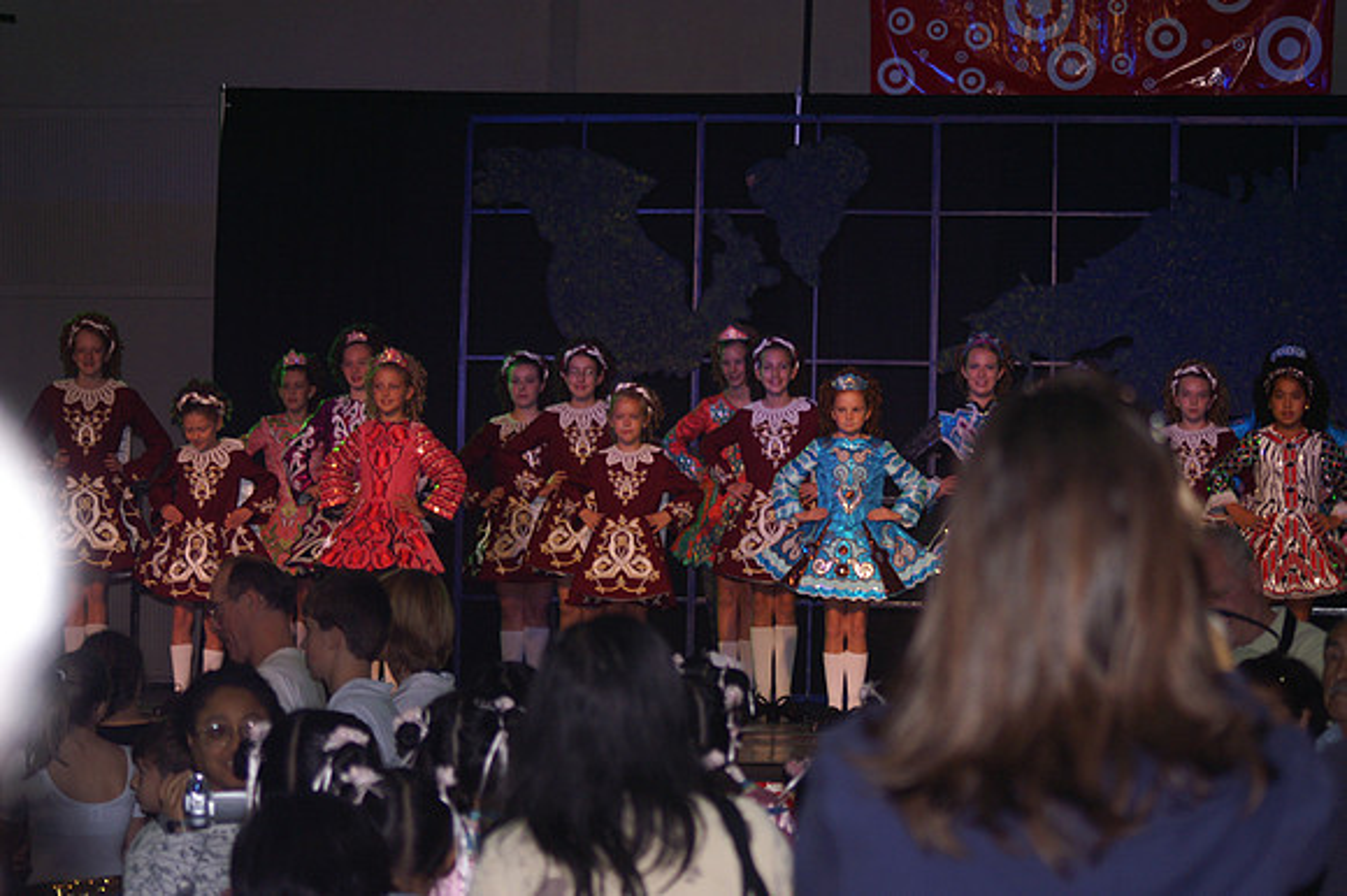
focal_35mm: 105
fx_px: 3926
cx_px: 674
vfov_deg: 13.0
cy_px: 448
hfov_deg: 19.5
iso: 400
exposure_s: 1/125
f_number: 4
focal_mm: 70
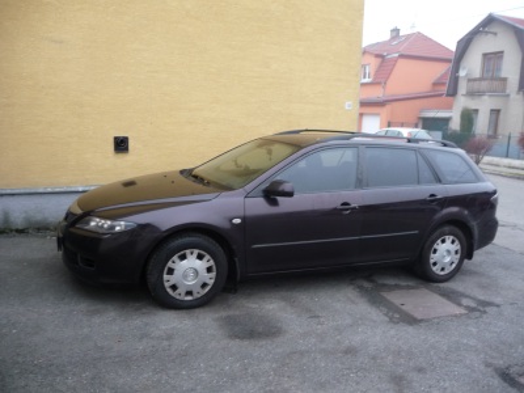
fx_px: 424
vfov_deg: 49.7
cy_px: 196
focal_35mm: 28
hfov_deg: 63.4
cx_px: 262
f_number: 3.3
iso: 200
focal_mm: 4.7
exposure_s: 1/25
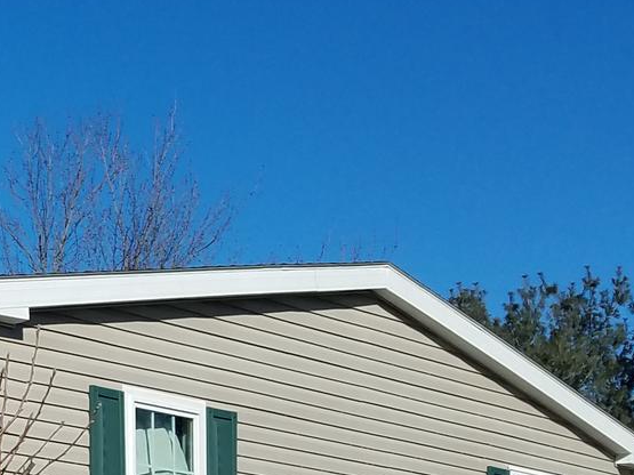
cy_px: 537
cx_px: -355
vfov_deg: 15.0
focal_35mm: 96
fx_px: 1758
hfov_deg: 17.9
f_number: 1.7
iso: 40
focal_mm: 4.2
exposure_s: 1/3536
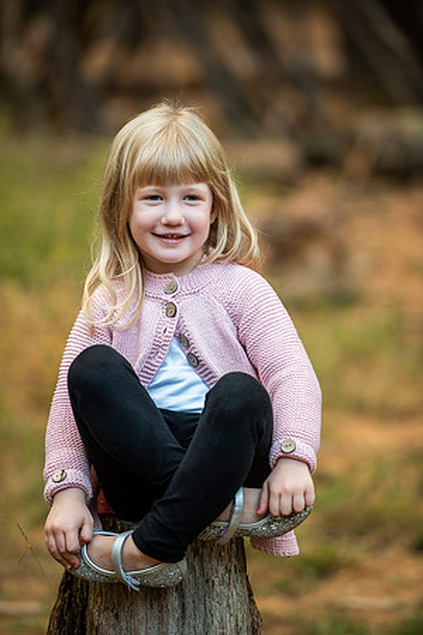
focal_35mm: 200
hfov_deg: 6.9
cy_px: 318
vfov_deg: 10.3
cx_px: 212
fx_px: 3525
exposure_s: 1/60
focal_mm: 200
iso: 250
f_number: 3.5
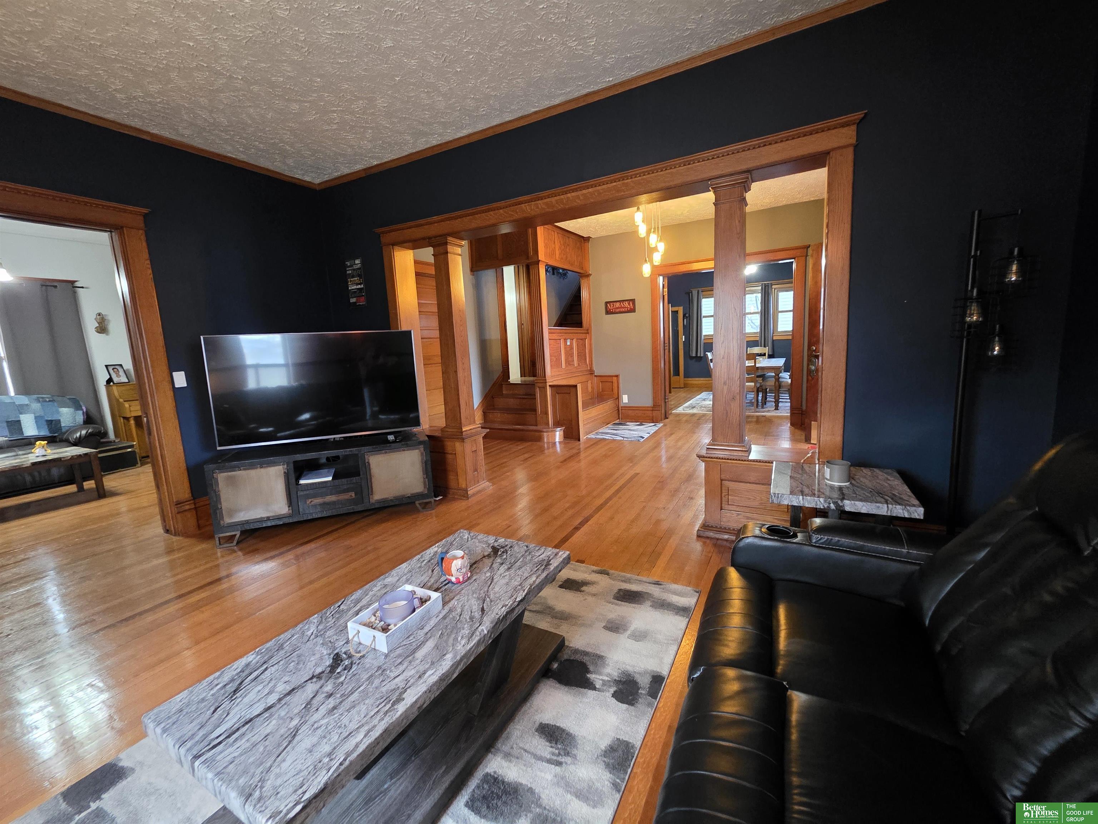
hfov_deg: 106.2
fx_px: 412
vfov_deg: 89.9
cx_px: 549
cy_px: 412
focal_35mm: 13
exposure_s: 1/40
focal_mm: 2.2
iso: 1000
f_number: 1.9
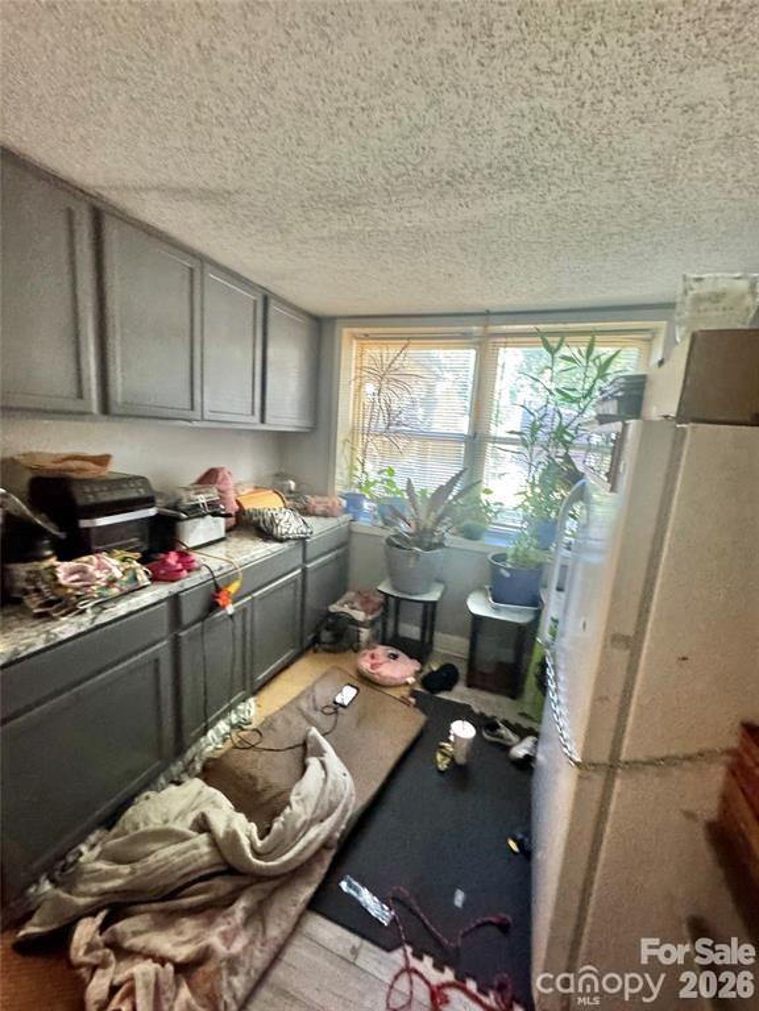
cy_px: 506
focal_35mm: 14
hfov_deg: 85.7
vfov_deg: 102.1
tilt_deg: -12.1
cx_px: 380
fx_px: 409
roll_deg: -5.8
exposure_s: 1/60
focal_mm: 2.22
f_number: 2.2
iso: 640
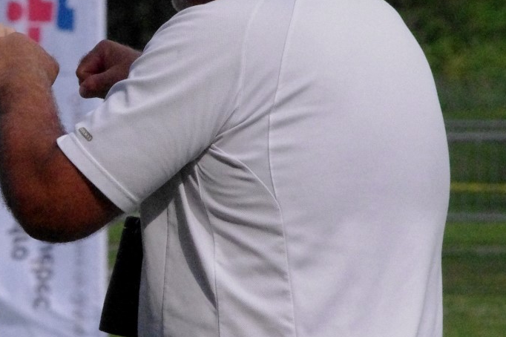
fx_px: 11519
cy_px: 112
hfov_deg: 2.5
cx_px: -1
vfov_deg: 1.7
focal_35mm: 820
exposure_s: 1/4000
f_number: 16
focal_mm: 230
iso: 6400
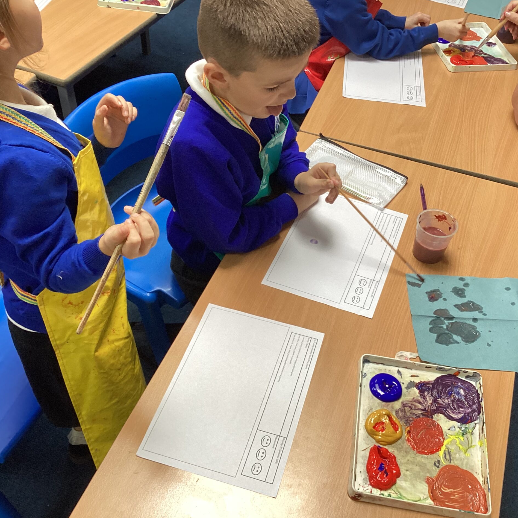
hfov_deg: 44.8
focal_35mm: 37
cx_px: 289
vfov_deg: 44.9
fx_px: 626
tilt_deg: -46.6
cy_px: 257
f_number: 2.4
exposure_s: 1/60
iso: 80
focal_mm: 3.3
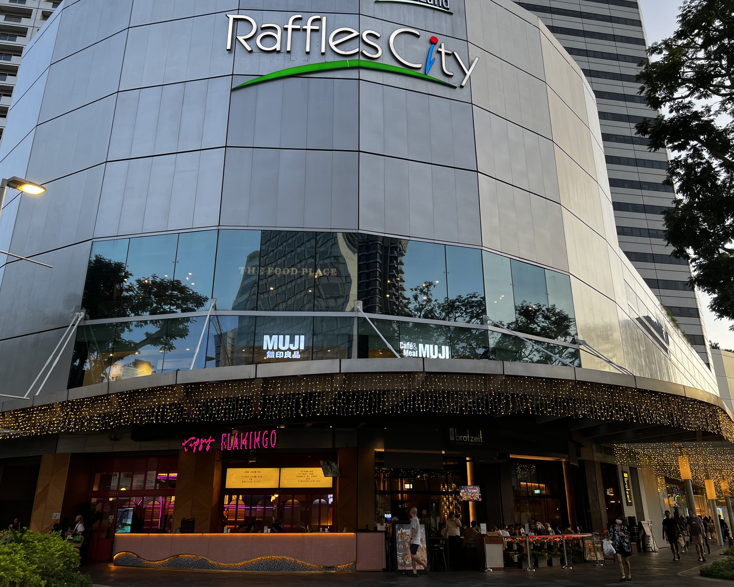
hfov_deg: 62.2
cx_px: 370
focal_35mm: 28
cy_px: 299
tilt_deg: +18.5
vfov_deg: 51.5
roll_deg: -0.6
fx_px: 608
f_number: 1.5
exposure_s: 1/100
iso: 40
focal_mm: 5.7
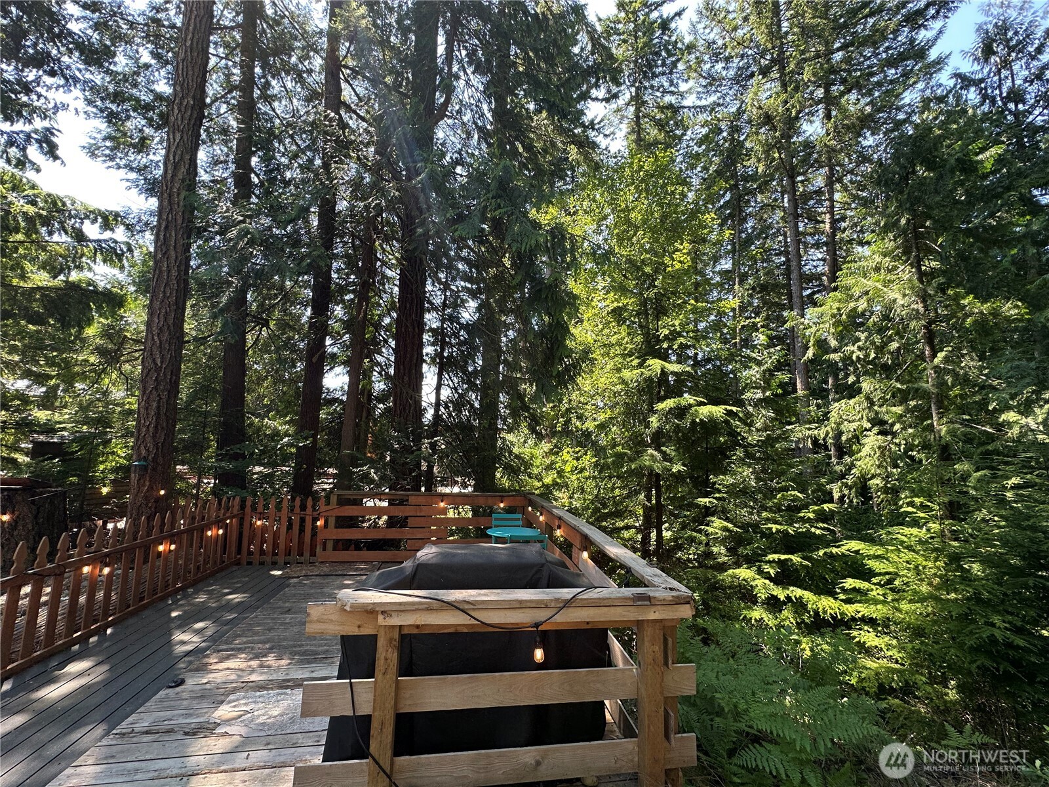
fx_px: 424
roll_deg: -1.0
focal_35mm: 14
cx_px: 524
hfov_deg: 102.1
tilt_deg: +7.3
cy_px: 394
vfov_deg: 85.7
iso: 50
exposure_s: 1/120
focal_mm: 2.22
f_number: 2.2
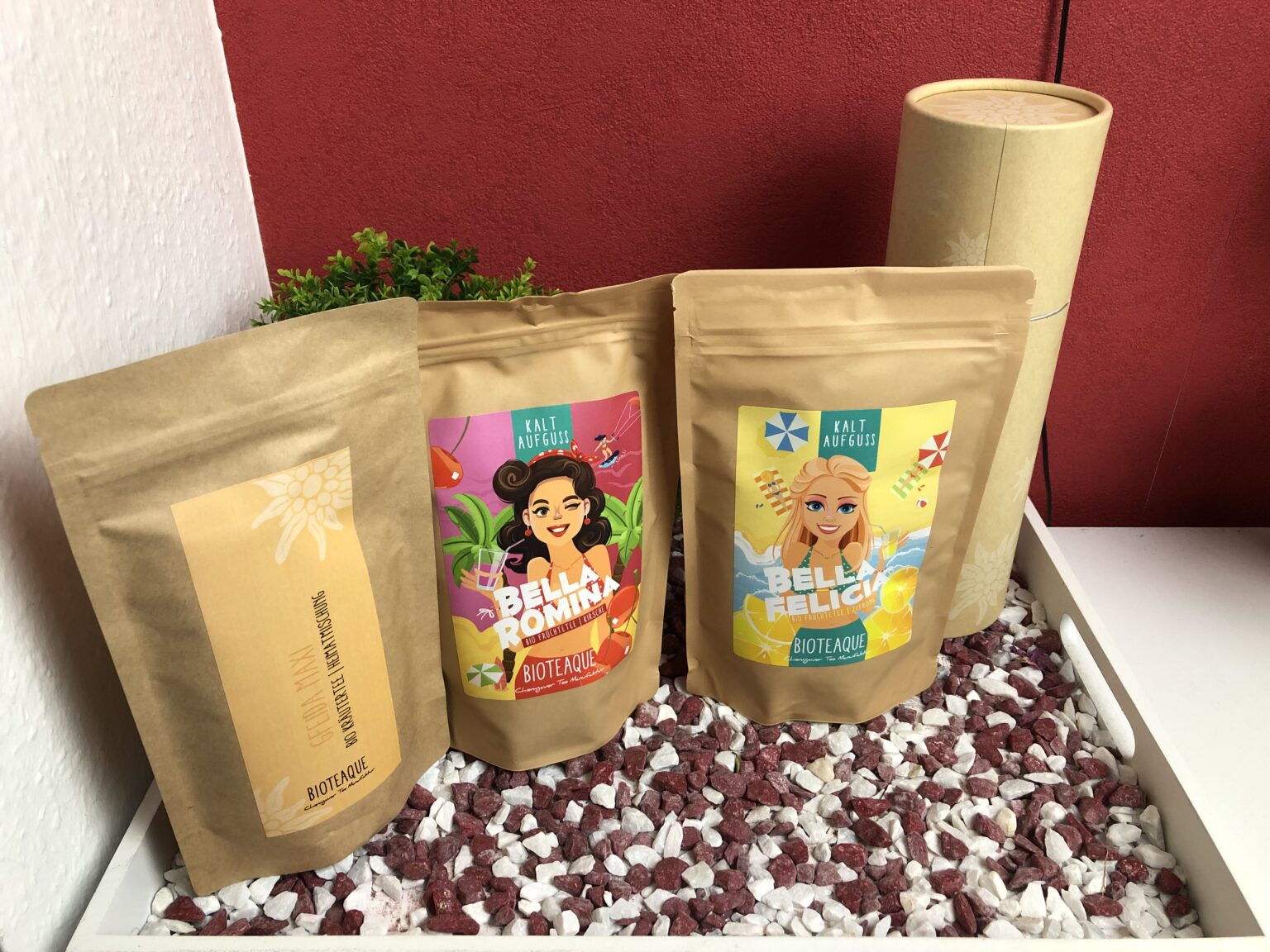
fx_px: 1027
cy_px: 476
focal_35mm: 28
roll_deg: -0.1
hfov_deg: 63.4
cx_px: 635
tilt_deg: -32.2
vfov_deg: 49.7
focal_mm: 3.99
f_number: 1.8
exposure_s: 1/17
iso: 40
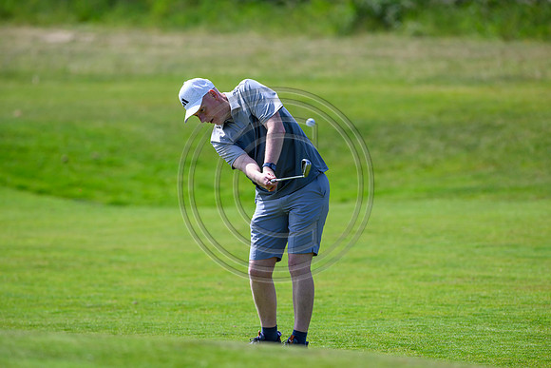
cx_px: 276
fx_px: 6123
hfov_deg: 5.2
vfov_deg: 3.4
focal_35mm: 400
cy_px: 184
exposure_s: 1/3200
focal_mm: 400
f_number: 4
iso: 500
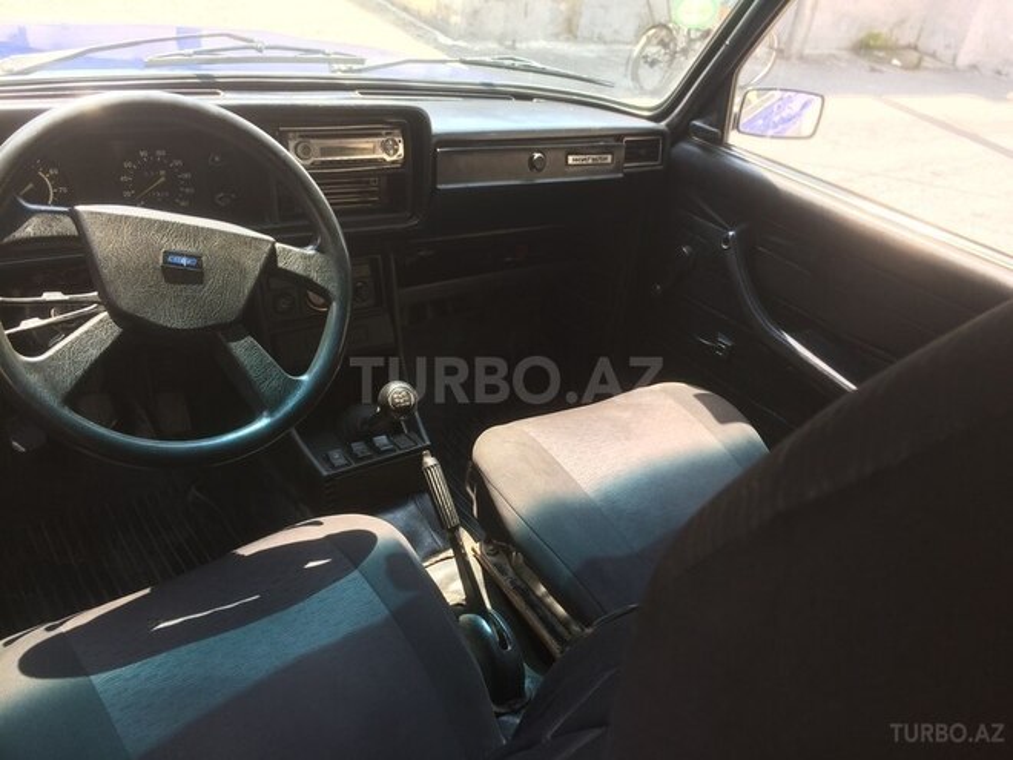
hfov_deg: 61.7
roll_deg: -11.4
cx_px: 506
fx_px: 849
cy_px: 380
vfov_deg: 48.2
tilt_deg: -31.0
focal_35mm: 29
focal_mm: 4.15
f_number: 2.2
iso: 32
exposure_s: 1/100
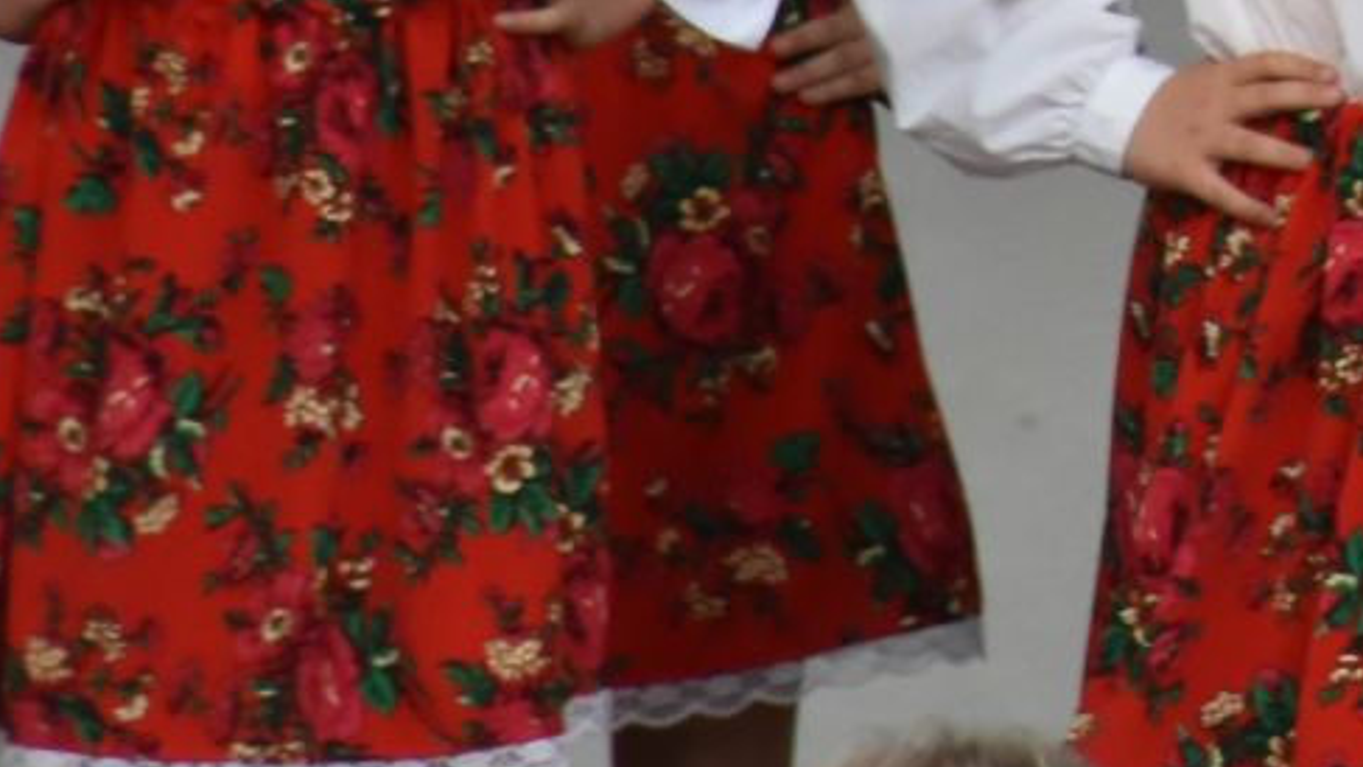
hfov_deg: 1.9
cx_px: 2572
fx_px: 40806
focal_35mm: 1129
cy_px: -1006
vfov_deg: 1.1
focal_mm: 140
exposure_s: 1/640
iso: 800
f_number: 6.3
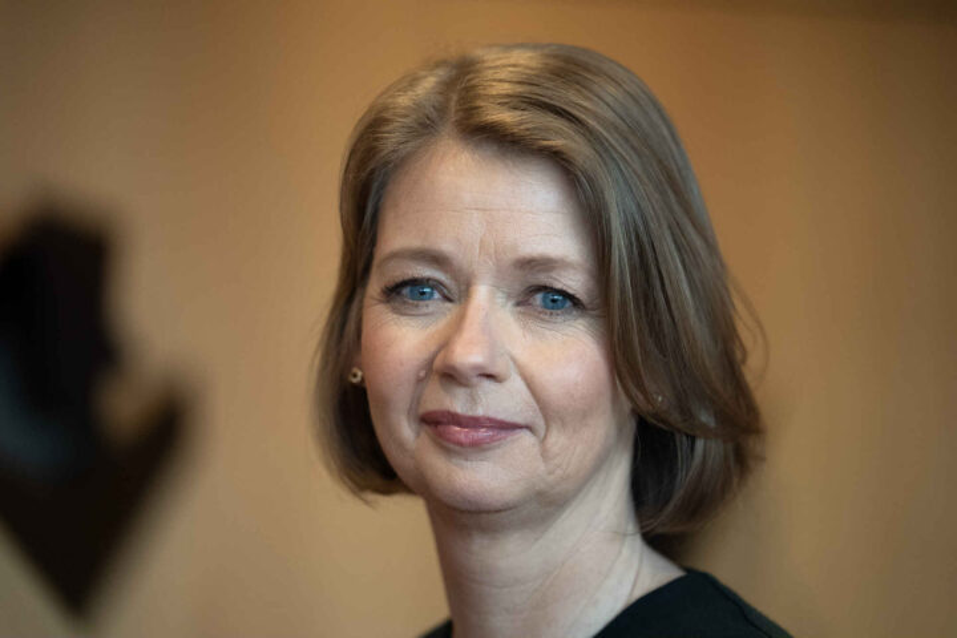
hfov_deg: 15.3
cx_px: 478
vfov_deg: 10.2
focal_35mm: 134
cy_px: 319
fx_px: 3562
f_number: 2.8
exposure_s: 1/400
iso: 2500
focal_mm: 134
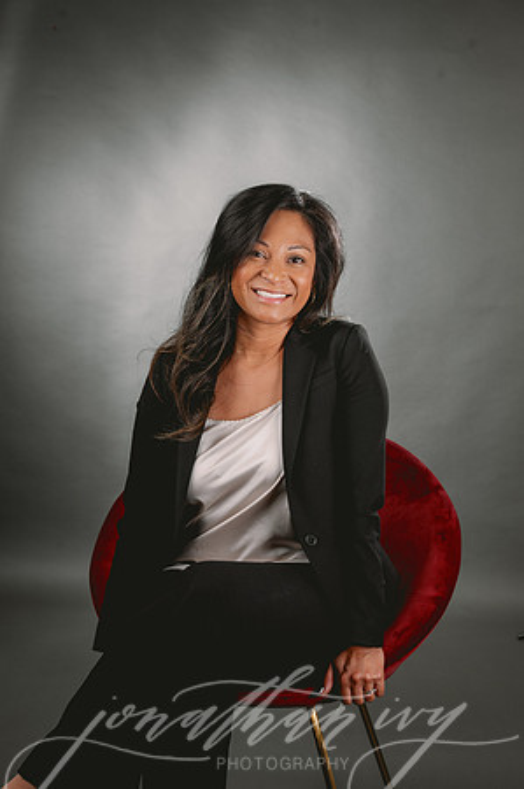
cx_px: 262
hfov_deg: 26.9
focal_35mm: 50
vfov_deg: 39.6
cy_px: 394
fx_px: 1094
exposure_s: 1/200
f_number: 7.1
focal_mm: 50
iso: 100
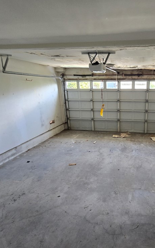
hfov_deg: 58.5
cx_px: 119
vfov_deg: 88.0
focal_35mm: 19
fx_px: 128
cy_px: 120
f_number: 2.2
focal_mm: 2.2
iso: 160
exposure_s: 1/60
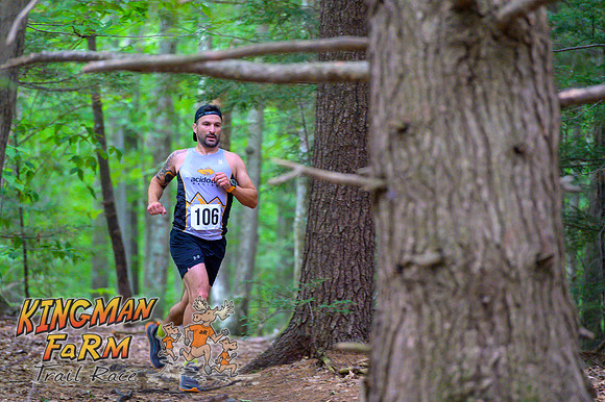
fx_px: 3359
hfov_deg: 10.3
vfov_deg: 6.9
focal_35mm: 200
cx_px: 302
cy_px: 201
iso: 8000
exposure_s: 1/200
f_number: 4
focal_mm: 200
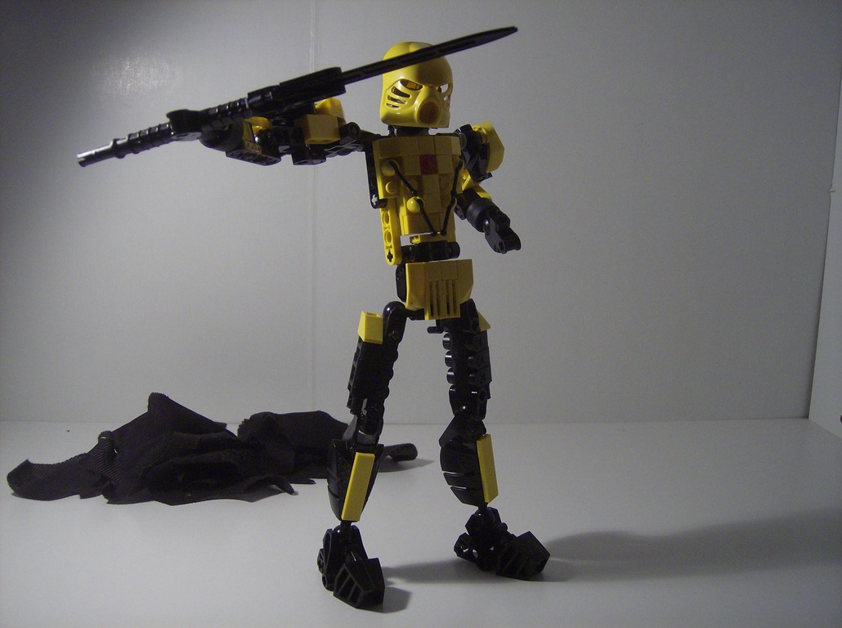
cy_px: 314
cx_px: 421
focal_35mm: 36
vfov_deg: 39.5
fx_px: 874
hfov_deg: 51.4
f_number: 2.8
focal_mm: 6
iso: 170
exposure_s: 1/64
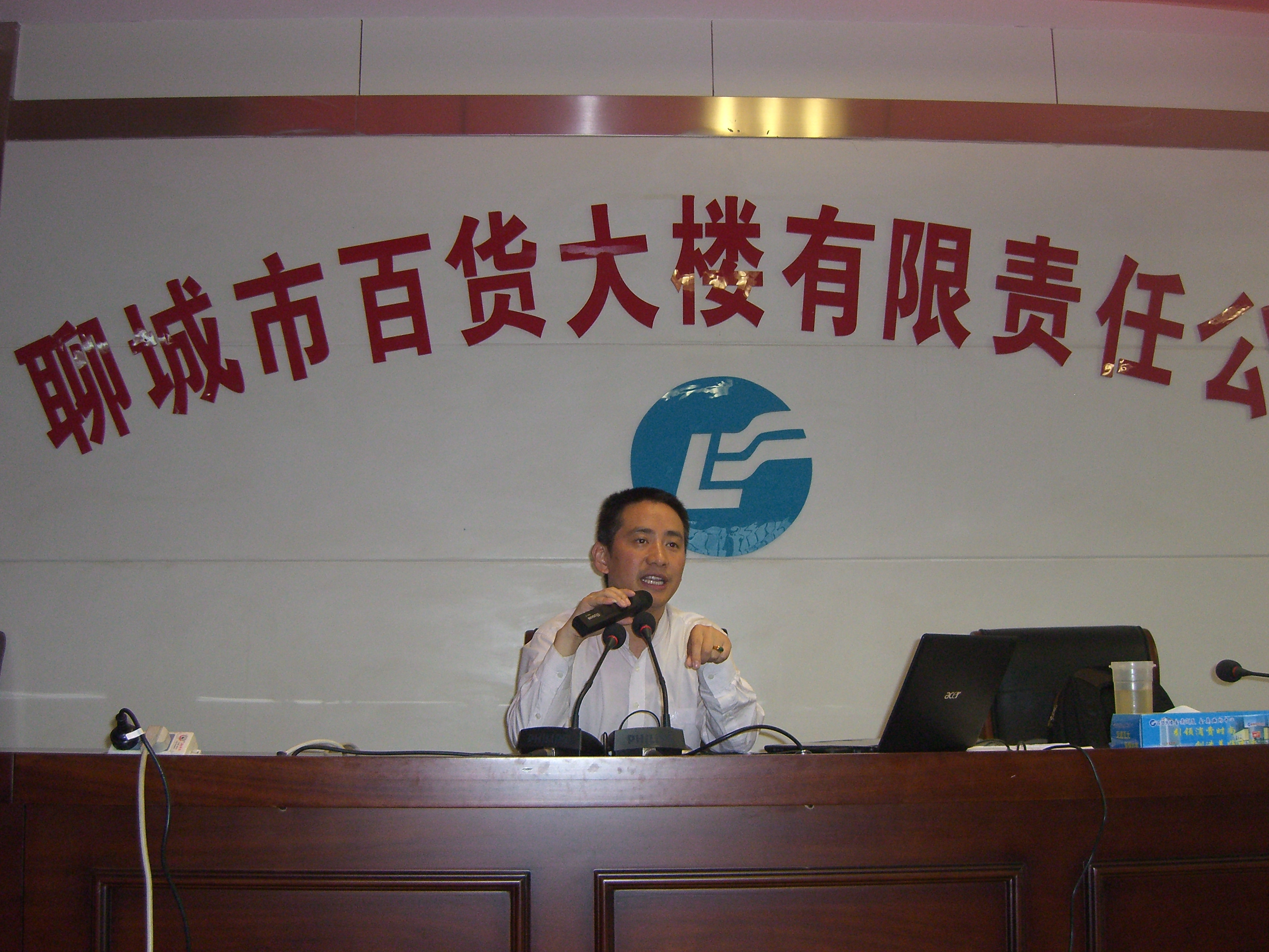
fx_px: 1393
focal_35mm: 38
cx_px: 634
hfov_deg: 49.0
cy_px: 476
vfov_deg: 37.7
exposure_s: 1/60
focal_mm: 7.9
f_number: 2.8
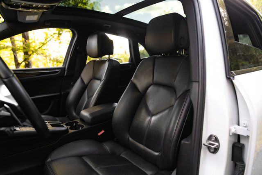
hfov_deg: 73.7
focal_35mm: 24
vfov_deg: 53.2
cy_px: 88
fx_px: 175
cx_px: 131
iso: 1000
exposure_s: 1/160
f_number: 3.2
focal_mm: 24
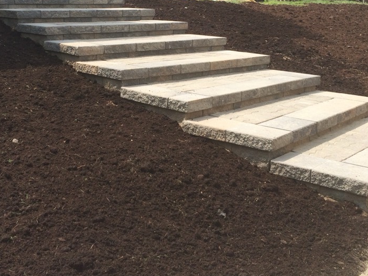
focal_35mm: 50
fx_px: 532
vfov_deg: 28.8
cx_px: 146
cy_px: 82
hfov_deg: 38.0
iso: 32
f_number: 2.2
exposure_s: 1/1466
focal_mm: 4.15
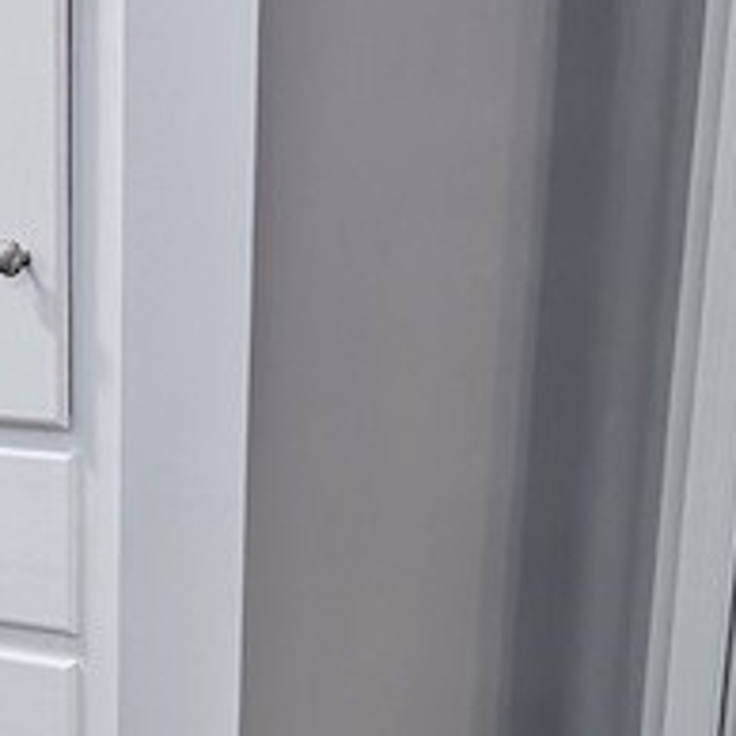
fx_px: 1828
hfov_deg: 22.1
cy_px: 706
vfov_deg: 22.1
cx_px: 42
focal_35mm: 76
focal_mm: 5.7
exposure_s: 1/60
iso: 80
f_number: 1.5
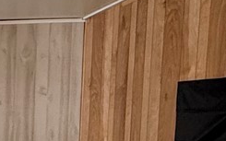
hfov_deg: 18.8
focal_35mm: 97
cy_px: 202
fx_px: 597
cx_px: -115
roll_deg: -1.5
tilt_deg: -6.9
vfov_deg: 12.9
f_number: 2.2
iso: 160
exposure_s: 1/99
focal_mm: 2.22
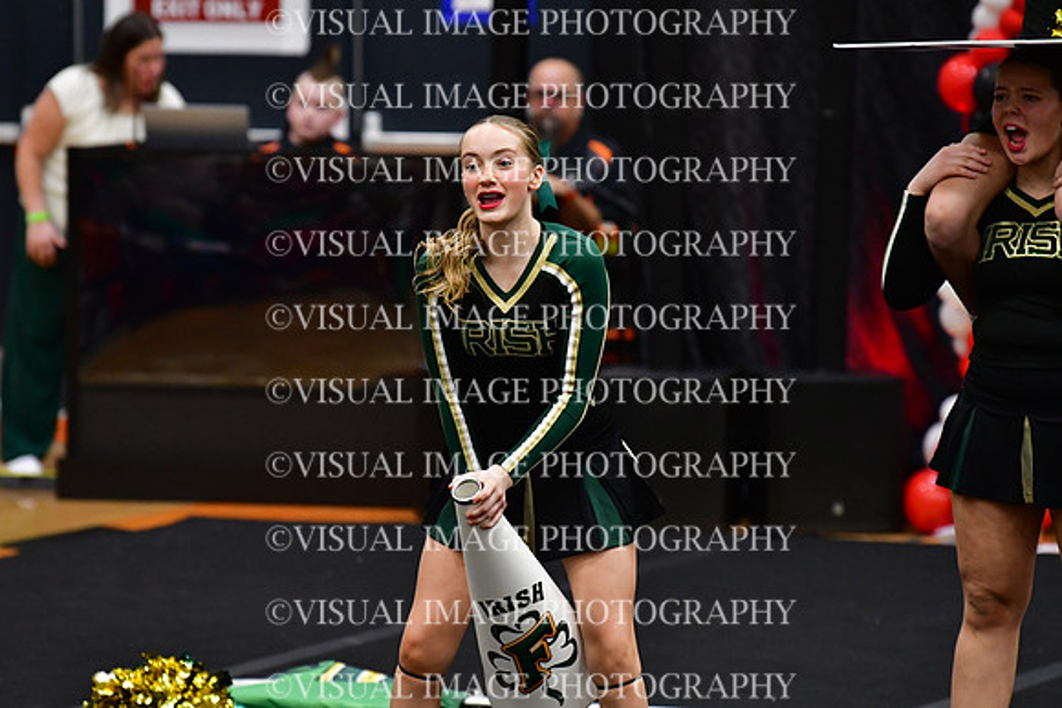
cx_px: 531
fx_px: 8852
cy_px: 354
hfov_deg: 6.9
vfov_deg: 4.6
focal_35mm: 300
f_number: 3.5
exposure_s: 1/500
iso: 4000
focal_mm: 200
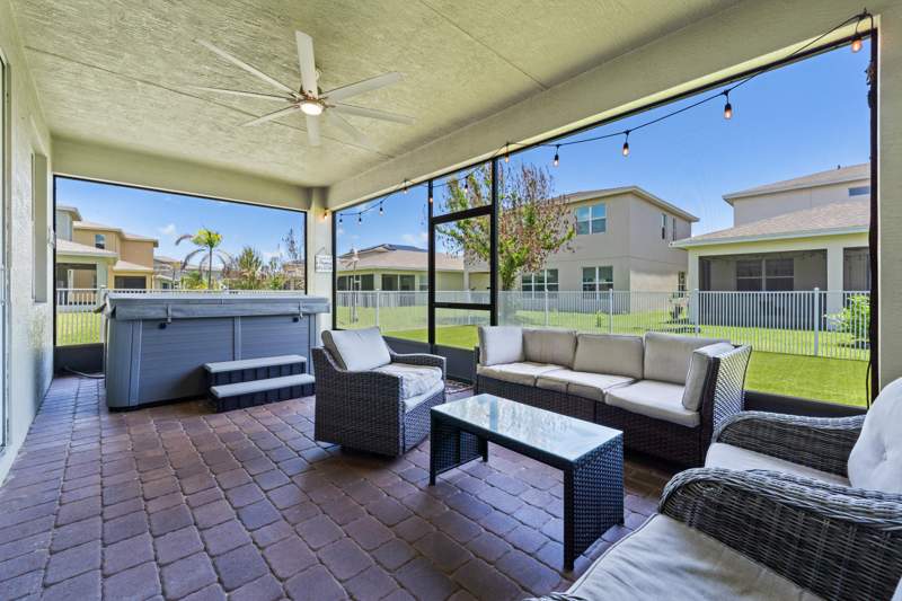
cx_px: 451
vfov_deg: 81.2
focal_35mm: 14
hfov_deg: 104.3
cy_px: 300
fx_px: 351
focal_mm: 14
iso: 250
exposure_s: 1/25
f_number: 9
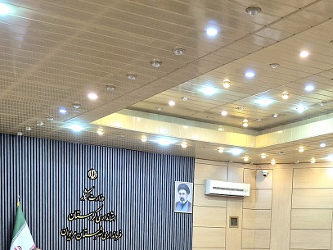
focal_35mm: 56
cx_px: 192
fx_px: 539
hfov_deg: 34.3
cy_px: 284
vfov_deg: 24.2
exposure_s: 1/100
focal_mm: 5.4
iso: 320
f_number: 1.8
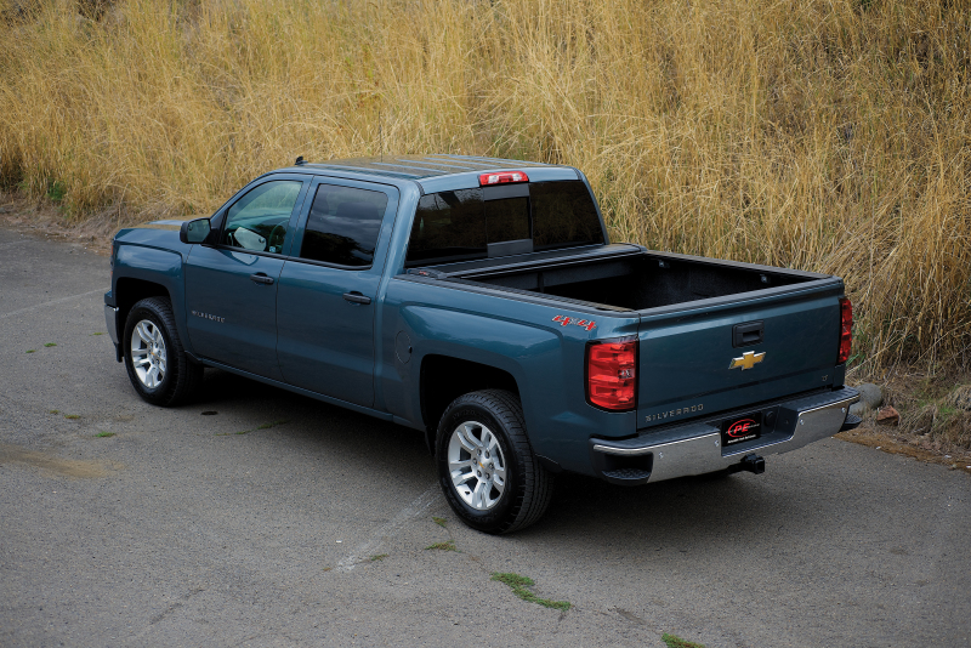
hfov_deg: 33.4
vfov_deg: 22.6
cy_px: 324
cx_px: 486
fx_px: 1619
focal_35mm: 60
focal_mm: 60
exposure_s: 1/320
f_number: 4
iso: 100
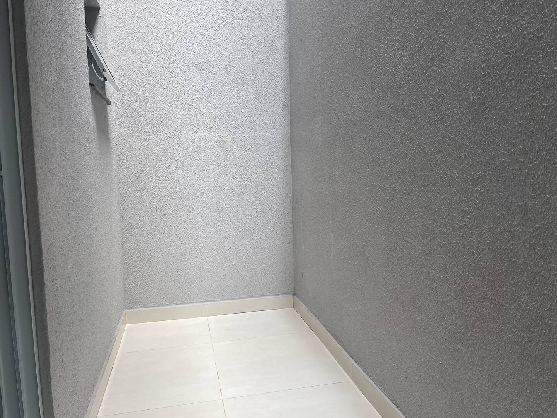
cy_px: 209
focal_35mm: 26
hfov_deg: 67.3
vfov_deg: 53.1
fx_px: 418
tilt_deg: -5.1
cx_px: 278
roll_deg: +1.1
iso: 32
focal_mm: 4.2
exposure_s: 1/520
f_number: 1.6
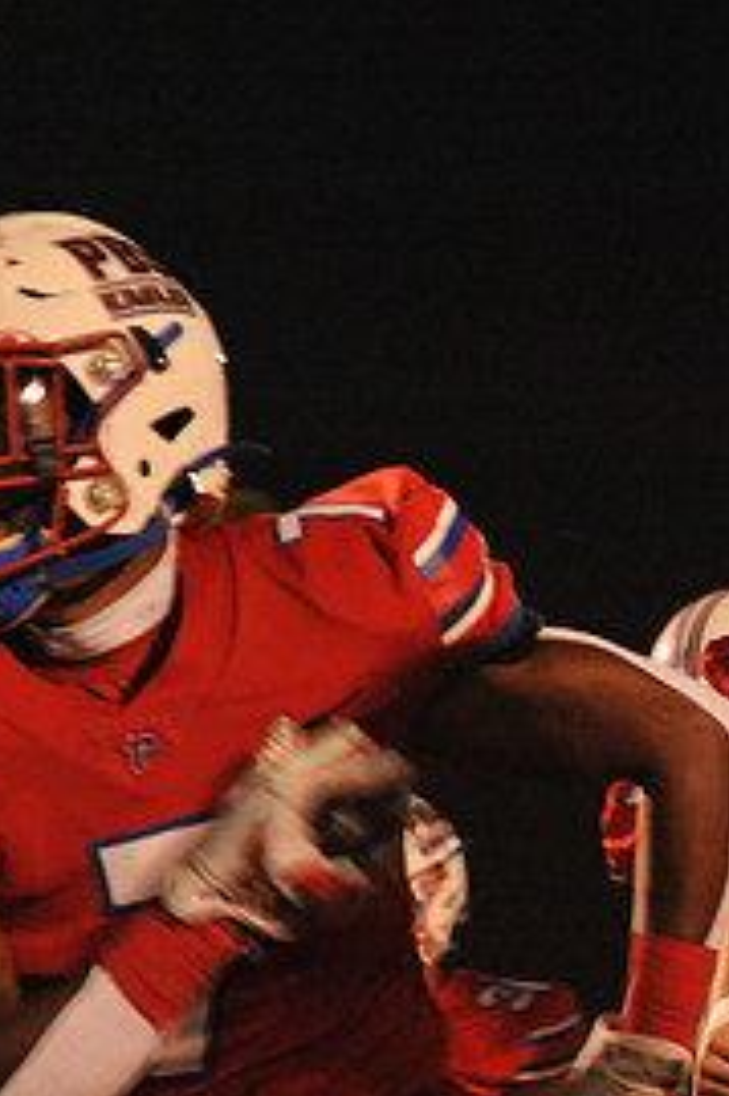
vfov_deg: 7.9
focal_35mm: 259
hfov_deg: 5.2
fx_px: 7877
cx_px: 1132
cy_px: 778
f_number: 7.1
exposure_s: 1/160
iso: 5000
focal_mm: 120
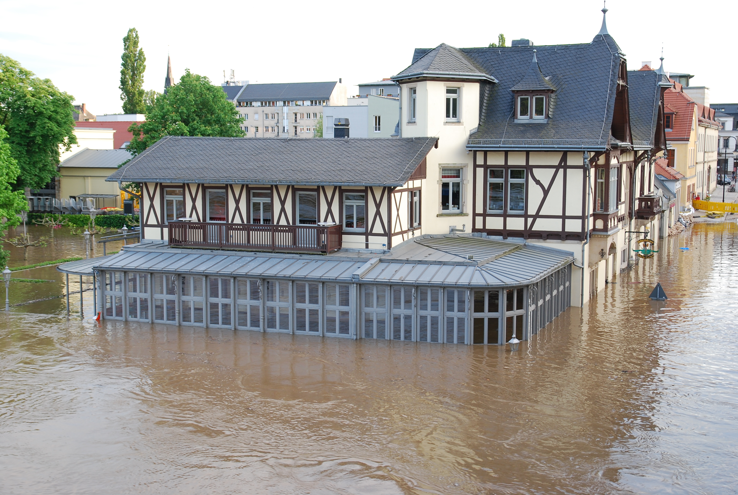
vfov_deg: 28.2
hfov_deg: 41.0
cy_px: 248
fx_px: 986
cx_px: 369
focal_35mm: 48
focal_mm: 32
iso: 200
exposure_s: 1/60
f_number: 5
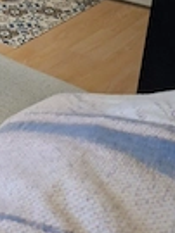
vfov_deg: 27.3
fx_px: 459
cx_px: -76
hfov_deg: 19.3
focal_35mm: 68
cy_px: 12
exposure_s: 1/20
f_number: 1.8
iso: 800
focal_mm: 5.54
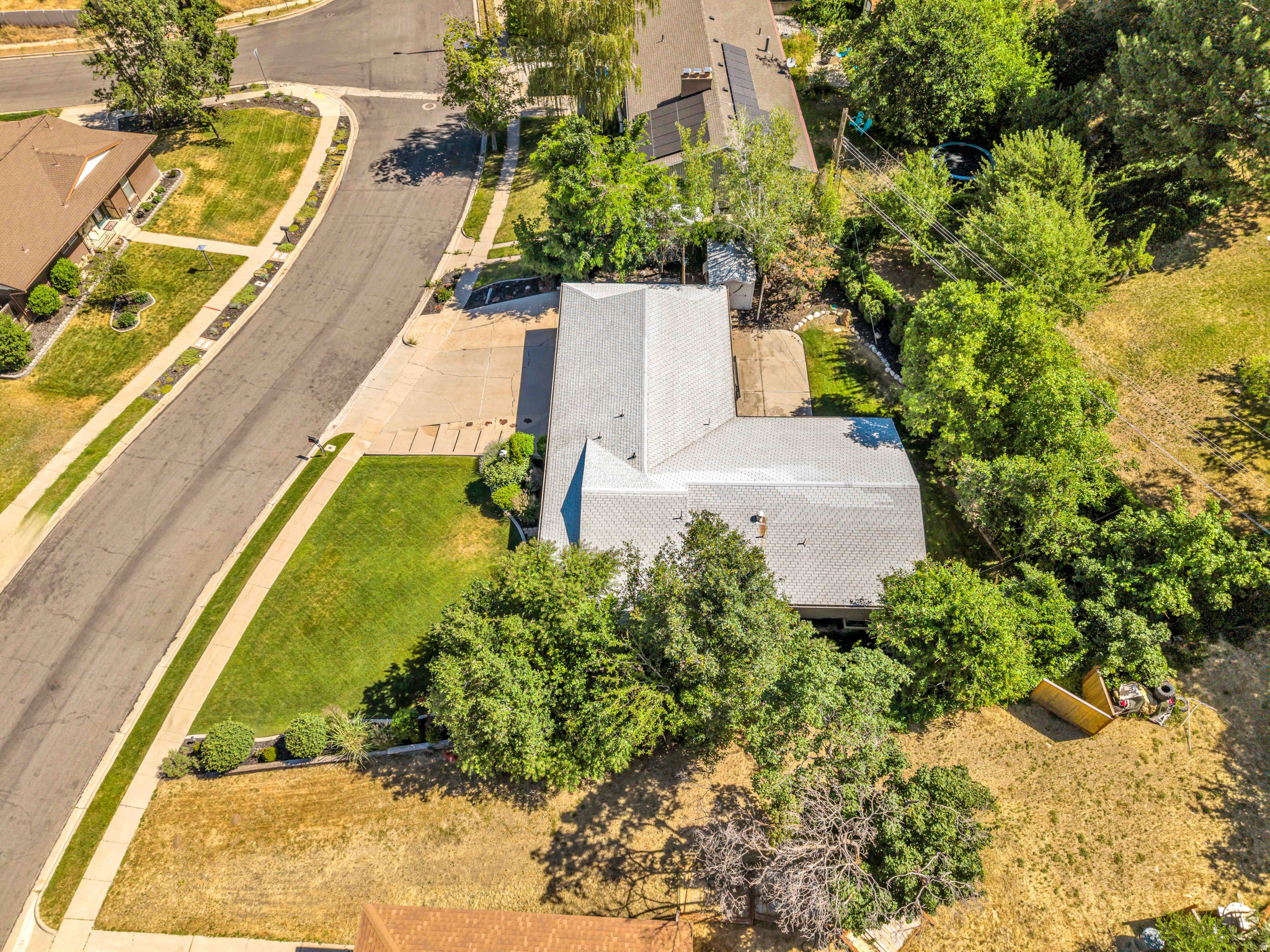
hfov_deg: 71.6
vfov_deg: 56.8
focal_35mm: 24
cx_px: 635
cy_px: 476
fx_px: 881
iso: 130
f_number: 1.8
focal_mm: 8.67
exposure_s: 1/60
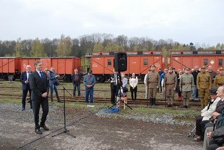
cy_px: 75
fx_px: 205
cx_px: 112
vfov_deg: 40.0
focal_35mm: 33
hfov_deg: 57.2
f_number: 6.3
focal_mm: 22
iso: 1600
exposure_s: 1/1600
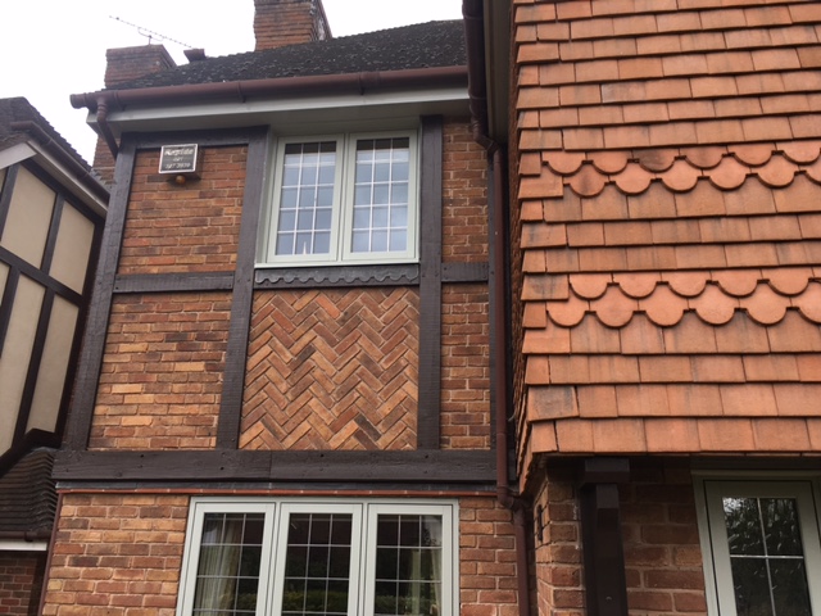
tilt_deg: +19.3
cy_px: 308
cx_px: 410
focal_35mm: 29
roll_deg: -2.0
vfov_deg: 48.2
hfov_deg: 61.7
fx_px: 688
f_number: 2.2
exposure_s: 1/249
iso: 25
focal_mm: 4.15
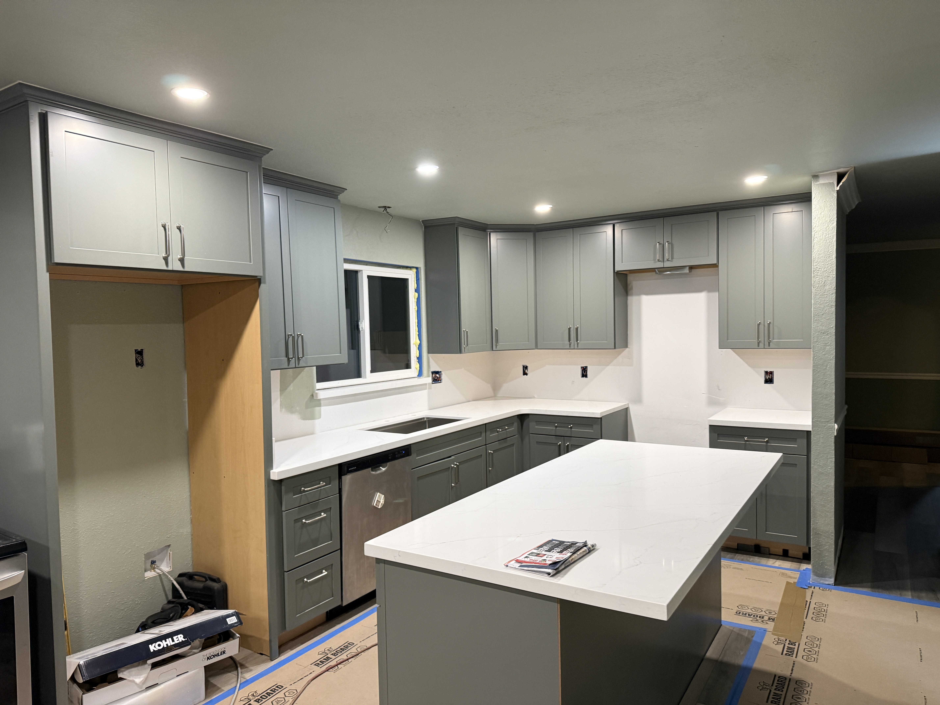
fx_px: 652
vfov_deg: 56.8
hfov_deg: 71.6
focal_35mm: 24
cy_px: 352
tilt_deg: -1.2
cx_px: 470
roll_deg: +1.2
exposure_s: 1/60
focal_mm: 6.76
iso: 250
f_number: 1.78
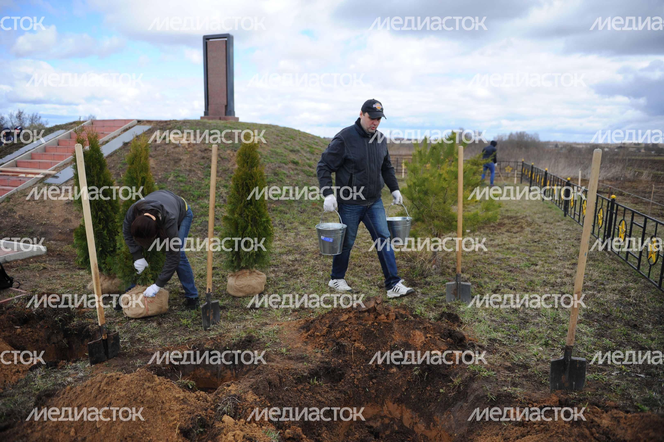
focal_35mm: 24
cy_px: 221
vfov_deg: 53.1
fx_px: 442
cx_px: 332
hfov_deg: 73.8
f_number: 2.8
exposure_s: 1/4000
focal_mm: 24
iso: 500
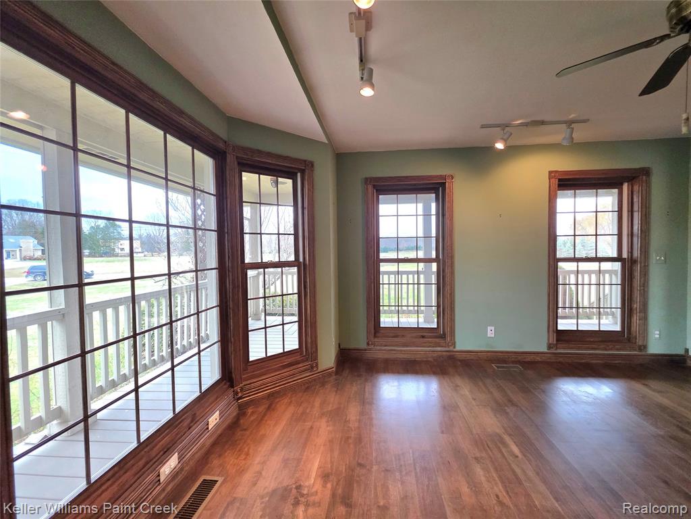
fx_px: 260
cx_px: 346
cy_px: 260
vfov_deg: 89.9
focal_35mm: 13
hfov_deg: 106.2
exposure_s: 1/120
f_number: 1.9
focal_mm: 2.2
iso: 320
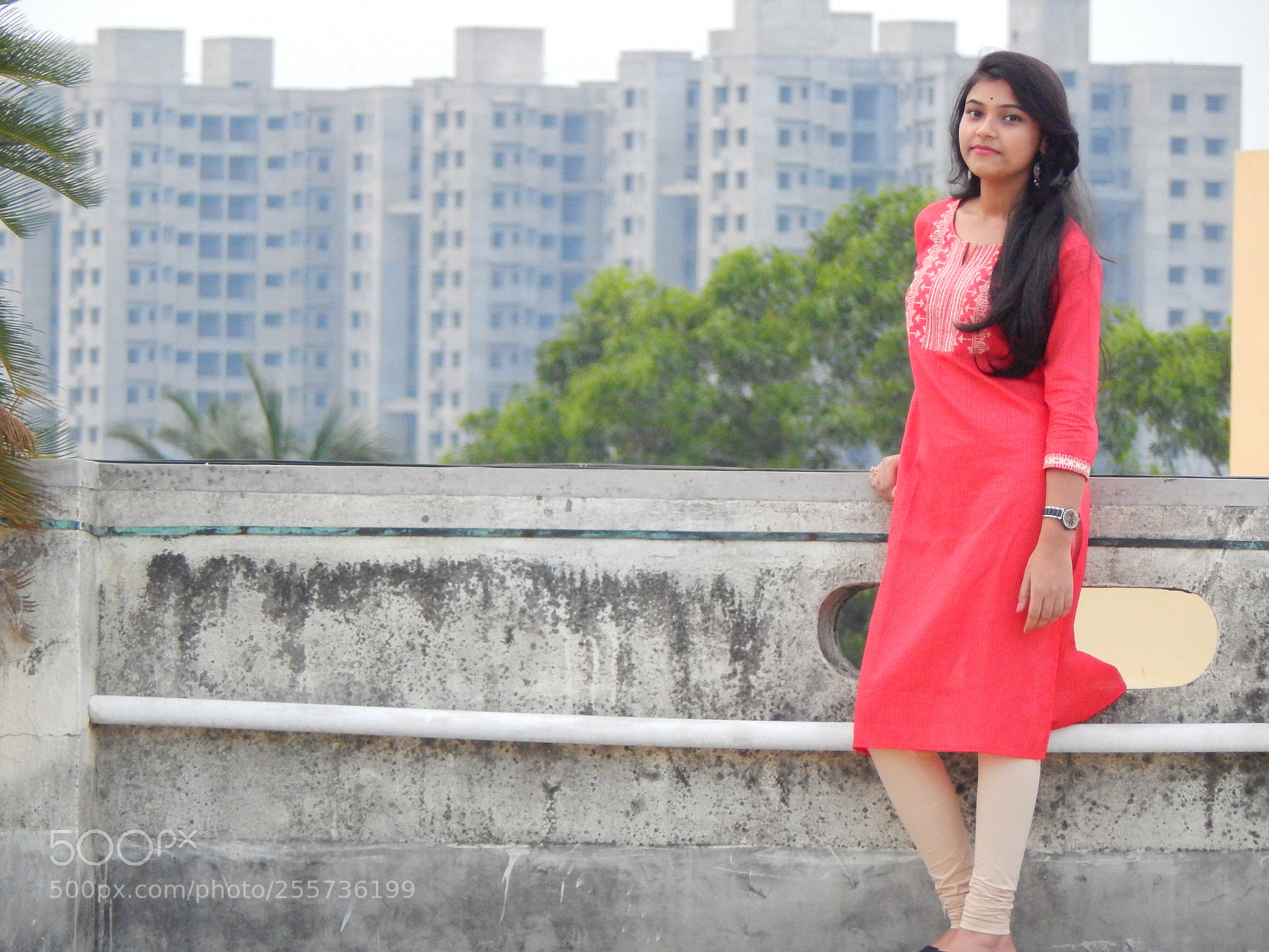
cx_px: 634
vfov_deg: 3.5
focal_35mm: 425
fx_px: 15580
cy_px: 476
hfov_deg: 4.7
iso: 800
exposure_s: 1/60
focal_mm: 76.4
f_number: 5.7
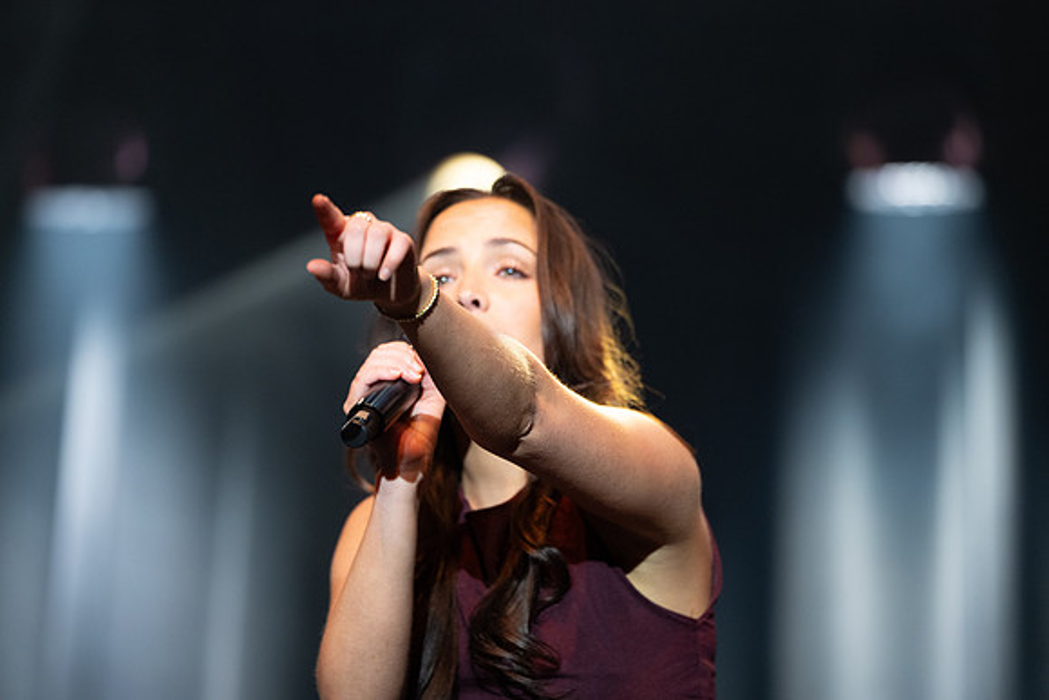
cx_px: 524
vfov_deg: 7.6
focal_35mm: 180
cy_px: 350
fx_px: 5246
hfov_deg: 11.4
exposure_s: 1/200
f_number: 2.8
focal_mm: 180
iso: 1250
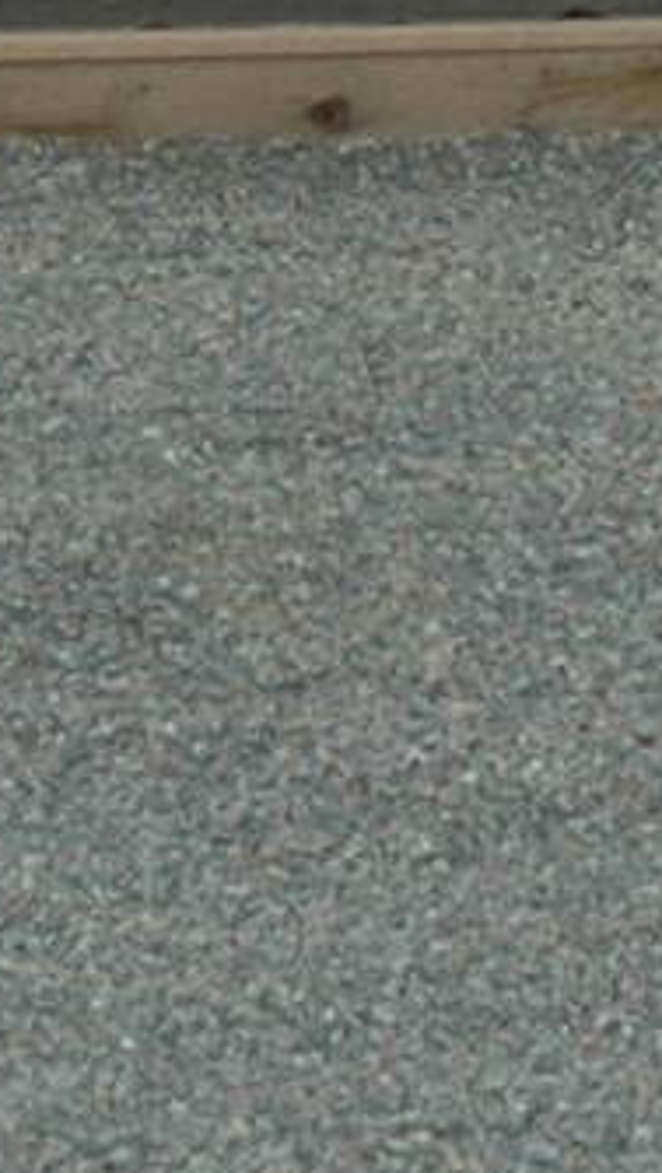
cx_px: 788
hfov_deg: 2.3
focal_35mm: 535
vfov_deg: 4.0
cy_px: -1380
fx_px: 16658
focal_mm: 38
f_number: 8
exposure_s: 1/250
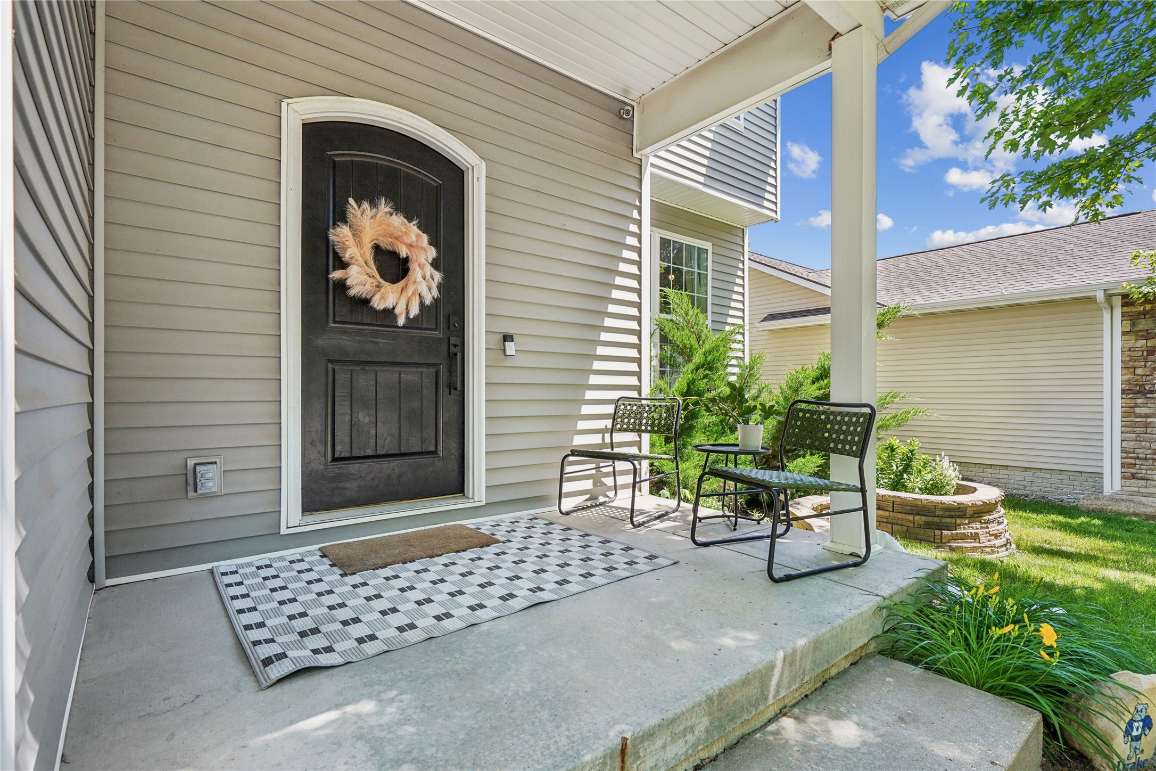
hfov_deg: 96.7
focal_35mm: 16
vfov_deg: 73.7
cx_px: 578
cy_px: 386
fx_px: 514
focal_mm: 16
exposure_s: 1/125
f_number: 9
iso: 400
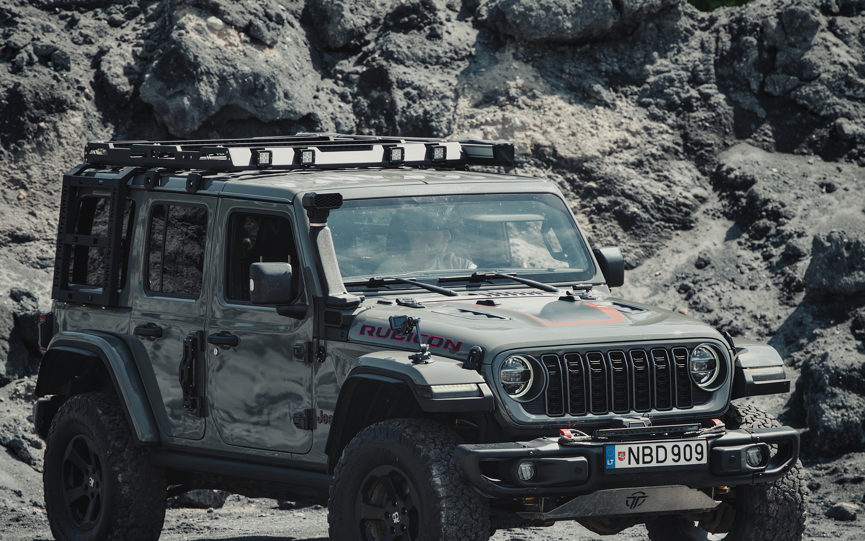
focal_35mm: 249
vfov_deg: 5.3
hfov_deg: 8.4
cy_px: 350
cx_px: 421
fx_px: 5870
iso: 180
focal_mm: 200
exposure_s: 1/200
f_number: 6.3
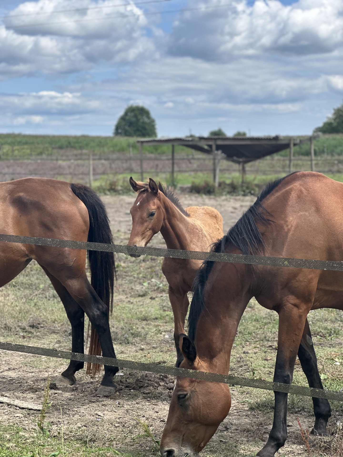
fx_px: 1017
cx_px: 172
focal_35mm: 77
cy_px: 228
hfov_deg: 19.1
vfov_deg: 25.3
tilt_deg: -2.0
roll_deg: +1.5
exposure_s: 1/602
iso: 32
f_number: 2.8
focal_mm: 9
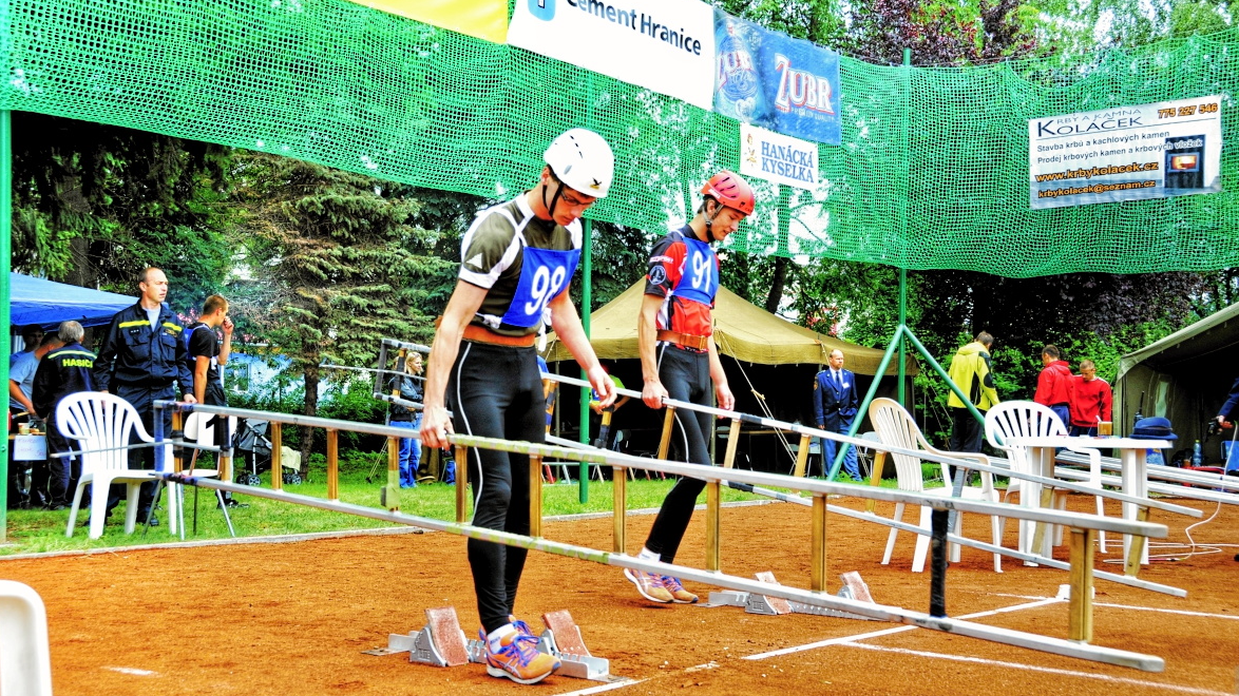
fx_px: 1529
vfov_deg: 25.7
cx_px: 623
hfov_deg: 44.1
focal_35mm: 47
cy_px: 380
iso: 200
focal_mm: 29
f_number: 7.1
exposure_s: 1/200
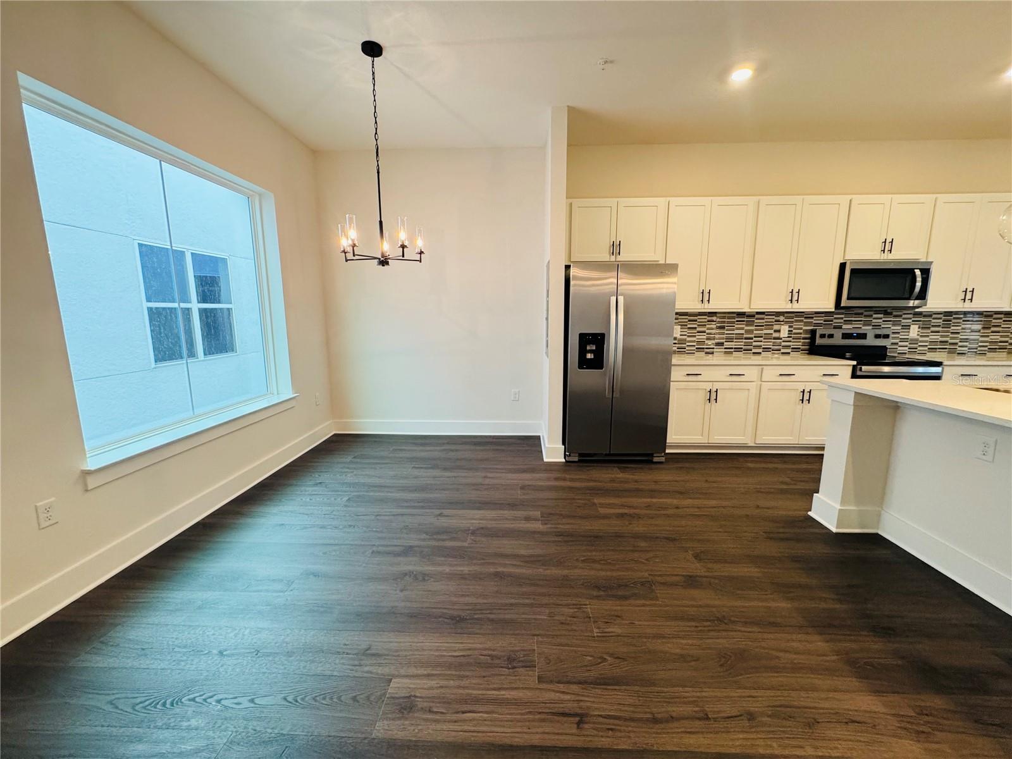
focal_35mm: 14
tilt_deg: -9.2
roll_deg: -0.6
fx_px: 409
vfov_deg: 85.7
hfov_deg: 102.1
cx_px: 506
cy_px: 380
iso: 250
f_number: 2.2
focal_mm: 2.22
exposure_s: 1/120
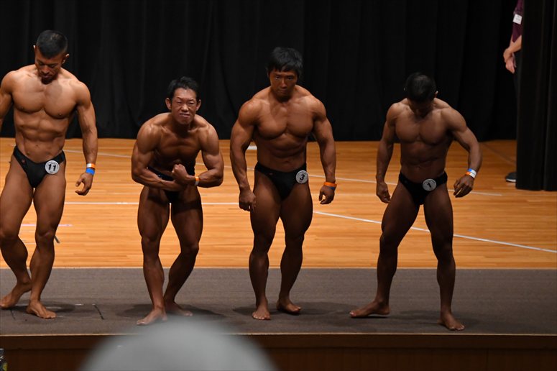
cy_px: 186
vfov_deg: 6.3
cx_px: 278
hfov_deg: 9.5
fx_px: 3356
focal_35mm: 217
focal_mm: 145
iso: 4000
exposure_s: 1/400
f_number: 5.6
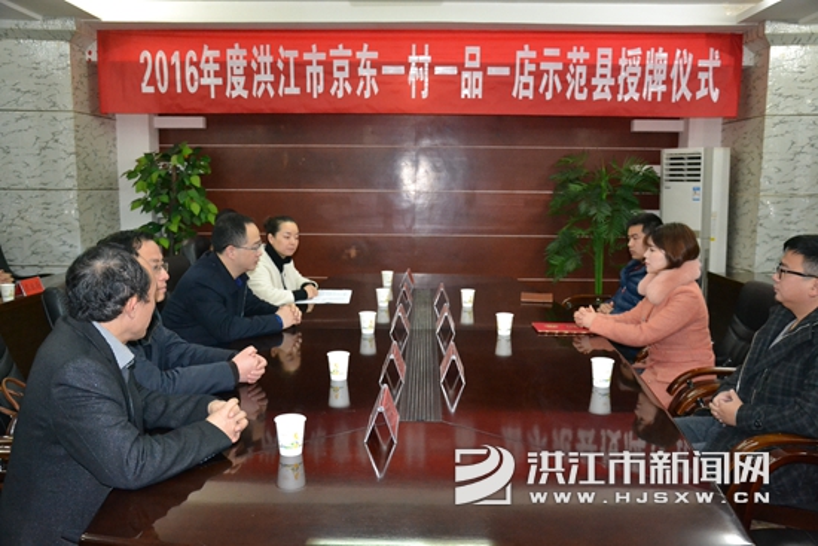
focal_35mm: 33
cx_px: 409
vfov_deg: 40.0
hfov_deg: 57.2
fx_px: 750
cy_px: 273
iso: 3200
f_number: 3.8
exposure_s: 1/60
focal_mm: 22
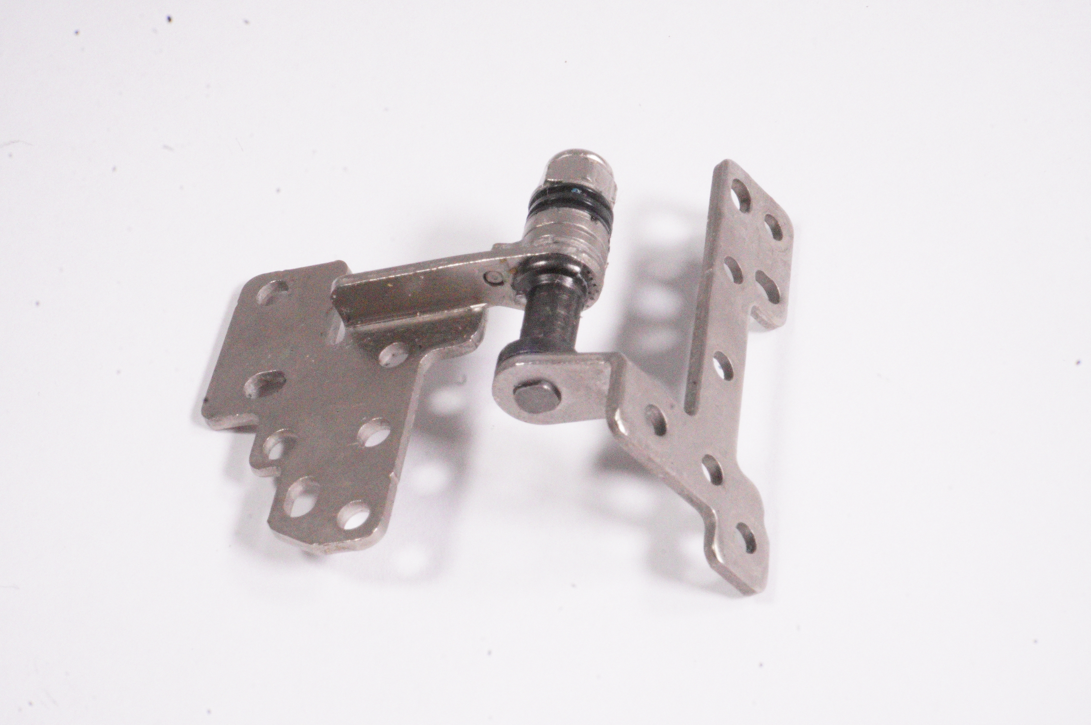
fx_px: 1953
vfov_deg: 21.0
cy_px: 362
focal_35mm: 64
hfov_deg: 31.2
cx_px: 546
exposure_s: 1/200
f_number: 32
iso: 12800
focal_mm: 43
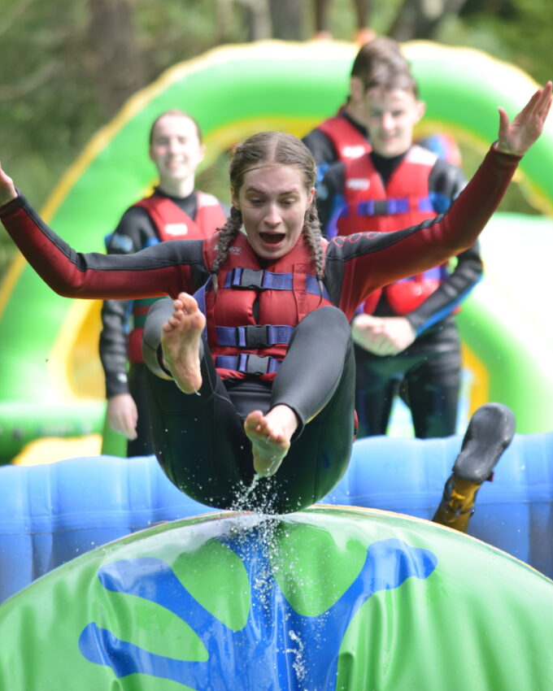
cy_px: 311
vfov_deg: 5.4
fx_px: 7283
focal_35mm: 356
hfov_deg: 4.3
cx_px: 277
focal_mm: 210
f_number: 5.3
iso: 640
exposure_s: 1/1000
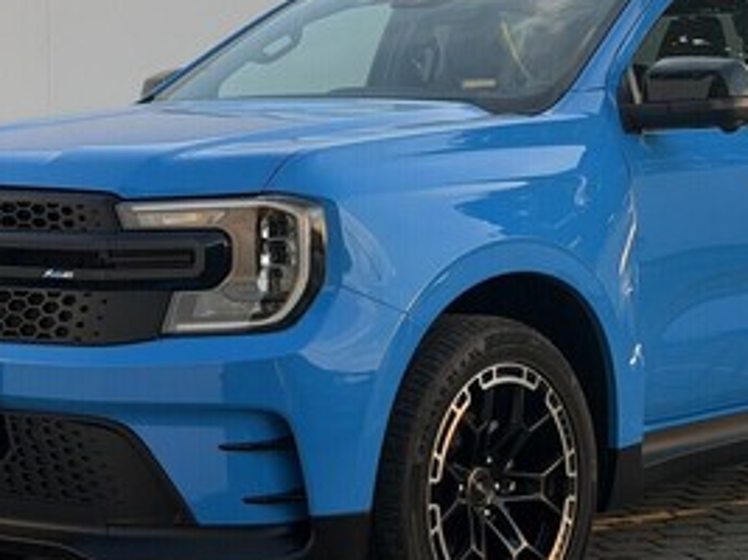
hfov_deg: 19.8
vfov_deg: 14.9
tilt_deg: -0.5
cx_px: 473
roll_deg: +1.4
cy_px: 186
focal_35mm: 99
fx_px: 2138
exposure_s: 1/592
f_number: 1.78
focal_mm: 6.76
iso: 100
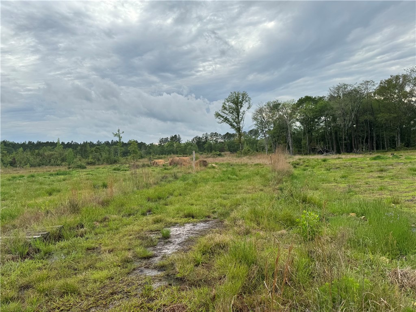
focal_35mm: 24
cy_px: 156
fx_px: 288
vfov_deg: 56.8
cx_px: 208
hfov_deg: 71.6
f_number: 1.78
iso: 80
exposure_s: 1/2959
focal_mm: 6.76
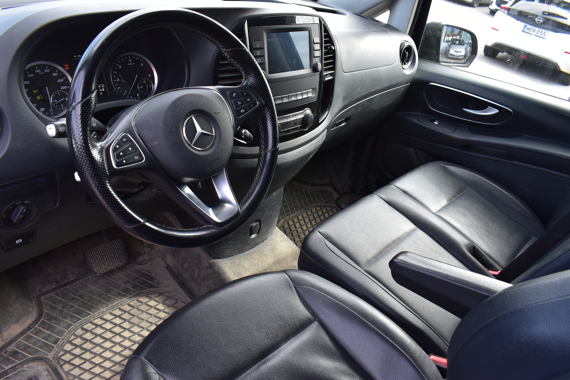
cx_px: 285
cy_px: 190
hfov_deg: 67.4
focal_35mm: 27
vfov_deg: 47.9
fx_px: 427
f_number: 8
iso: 400
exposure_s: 1/90
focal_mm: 18
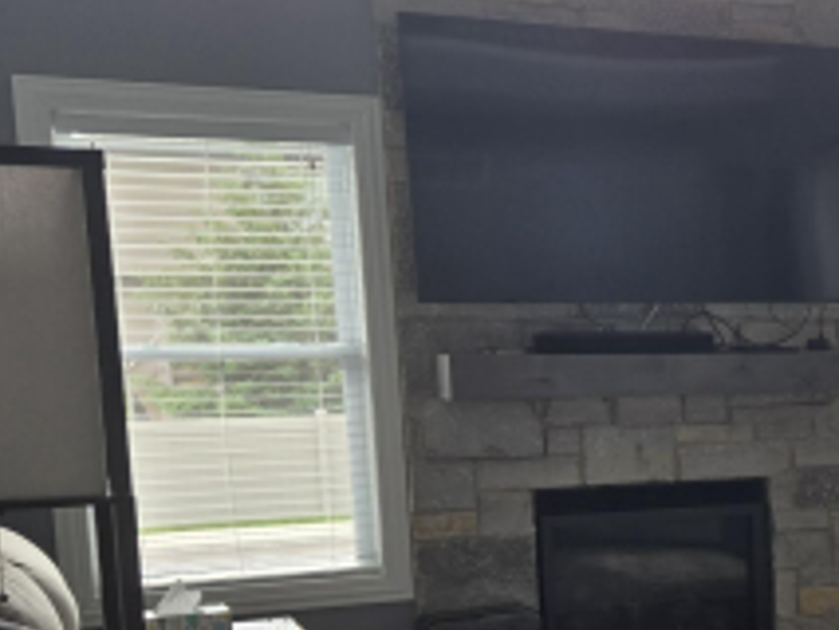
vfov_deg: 19.9
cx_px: 1062
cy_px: 602
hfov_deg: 24.0
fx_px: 1746
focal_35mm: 72
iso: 25
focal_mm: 5.4
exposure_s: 1/193
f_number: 1.8
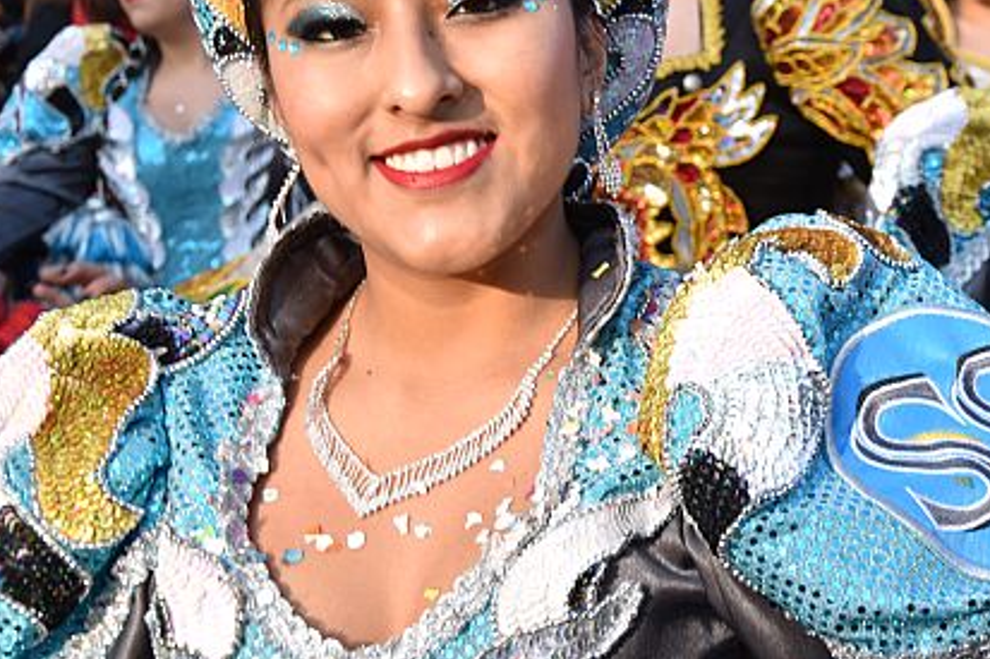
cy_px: 89
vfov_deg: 15.2
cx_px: 808
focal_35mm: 89
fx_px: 2446
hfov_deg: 22.5
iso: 100
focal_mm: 34
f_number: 7.1
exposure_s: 1/200
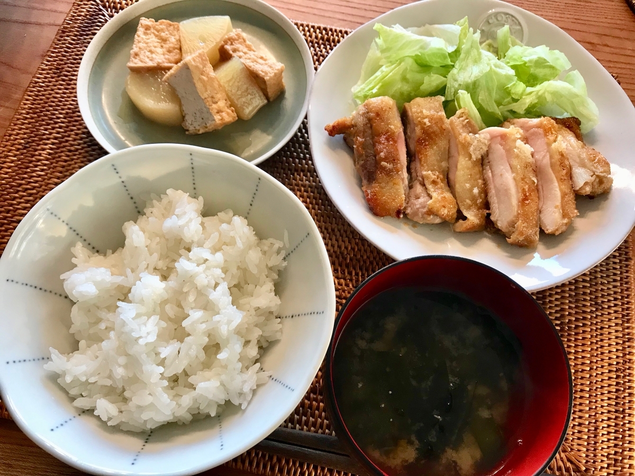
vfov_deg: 49.7
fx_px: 514
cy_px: 238
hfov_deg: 63.4
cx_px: 318
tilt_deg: -67.1
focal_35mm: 28
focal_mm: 3.99
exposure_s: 1/24
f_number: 1.8
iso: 32
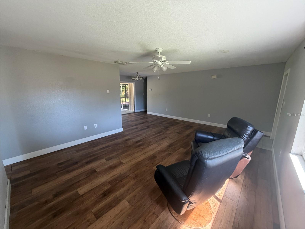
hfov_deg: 102.1
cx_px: 152
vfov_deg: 85.7
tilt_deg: -12.1
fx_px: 123
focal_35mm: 14
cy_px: 114
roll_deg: +0.2
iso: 320
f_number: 2.2
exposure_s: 1/91
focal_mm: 2.22
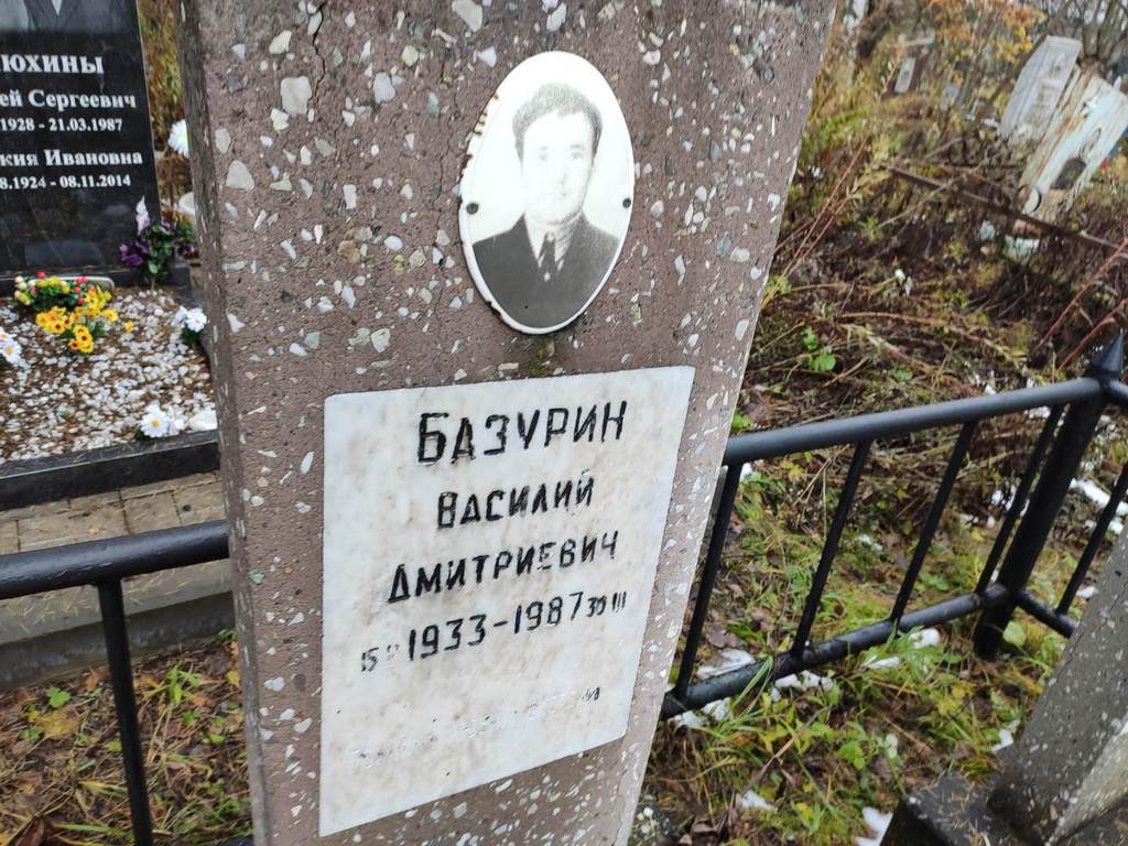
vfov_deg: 53.1
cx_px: 564
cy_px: 423
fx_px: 847
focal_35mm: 26
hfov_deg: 67.3
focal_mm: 4.77
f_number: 1.75
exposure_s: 1/60
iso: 145
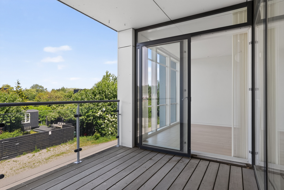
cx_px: 142
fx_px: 158
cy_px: 95
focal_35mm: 20
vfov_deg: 61.9
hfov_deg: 84.0
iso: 400
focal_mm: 20
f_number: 8
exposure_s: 1/250
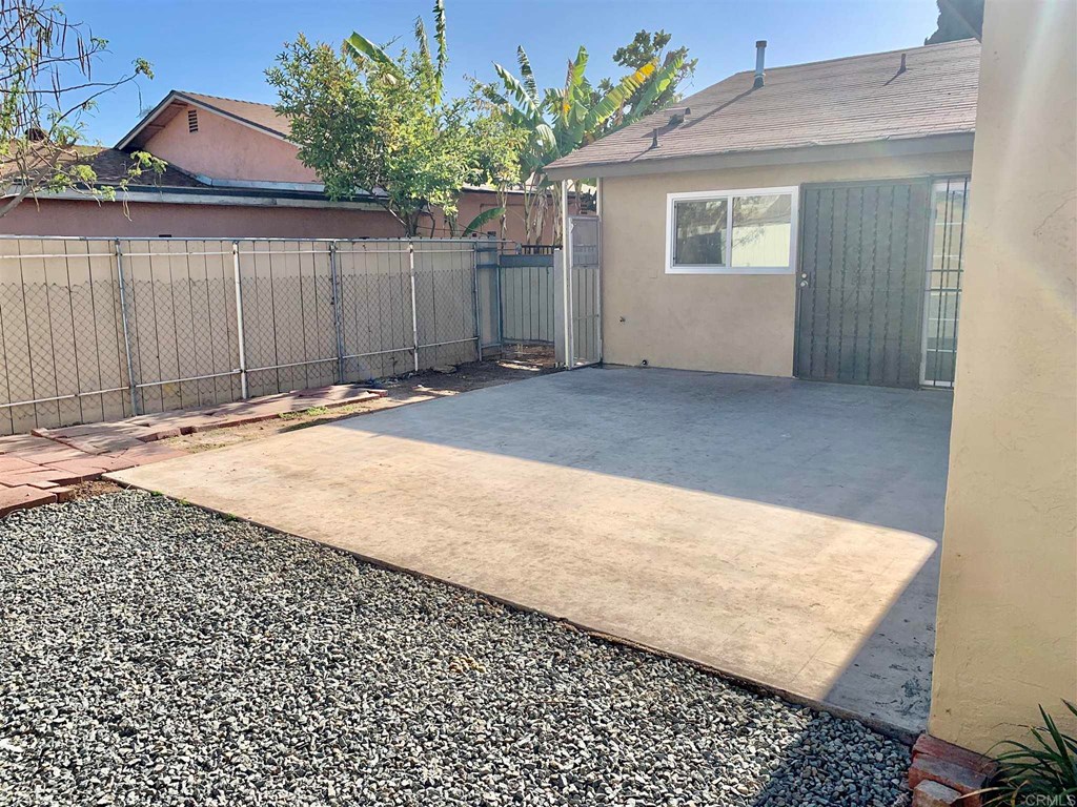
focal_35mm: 26
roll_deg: +0.3
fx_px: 809
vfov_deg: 53.1
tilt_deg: -8.1
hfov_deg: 67.3
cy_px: 404
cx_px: 538
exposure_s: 1/1845
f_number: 1.8
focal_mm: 4.25
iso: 25
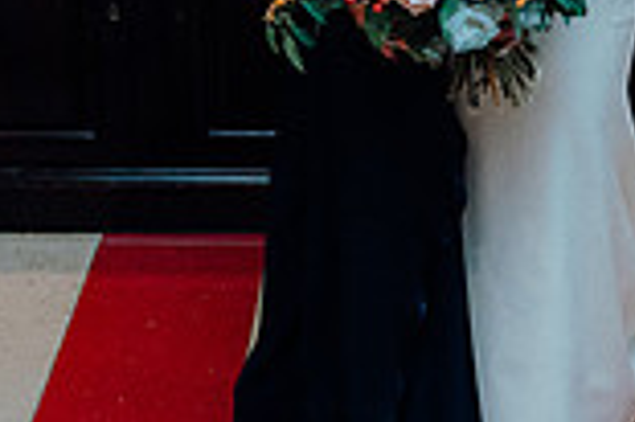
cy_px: -150
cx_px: 479
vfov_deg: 13.0
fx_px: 1780
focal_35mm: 101
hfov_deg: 20.1
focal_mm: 27
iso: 3200
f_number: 3.5
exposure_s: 1/160
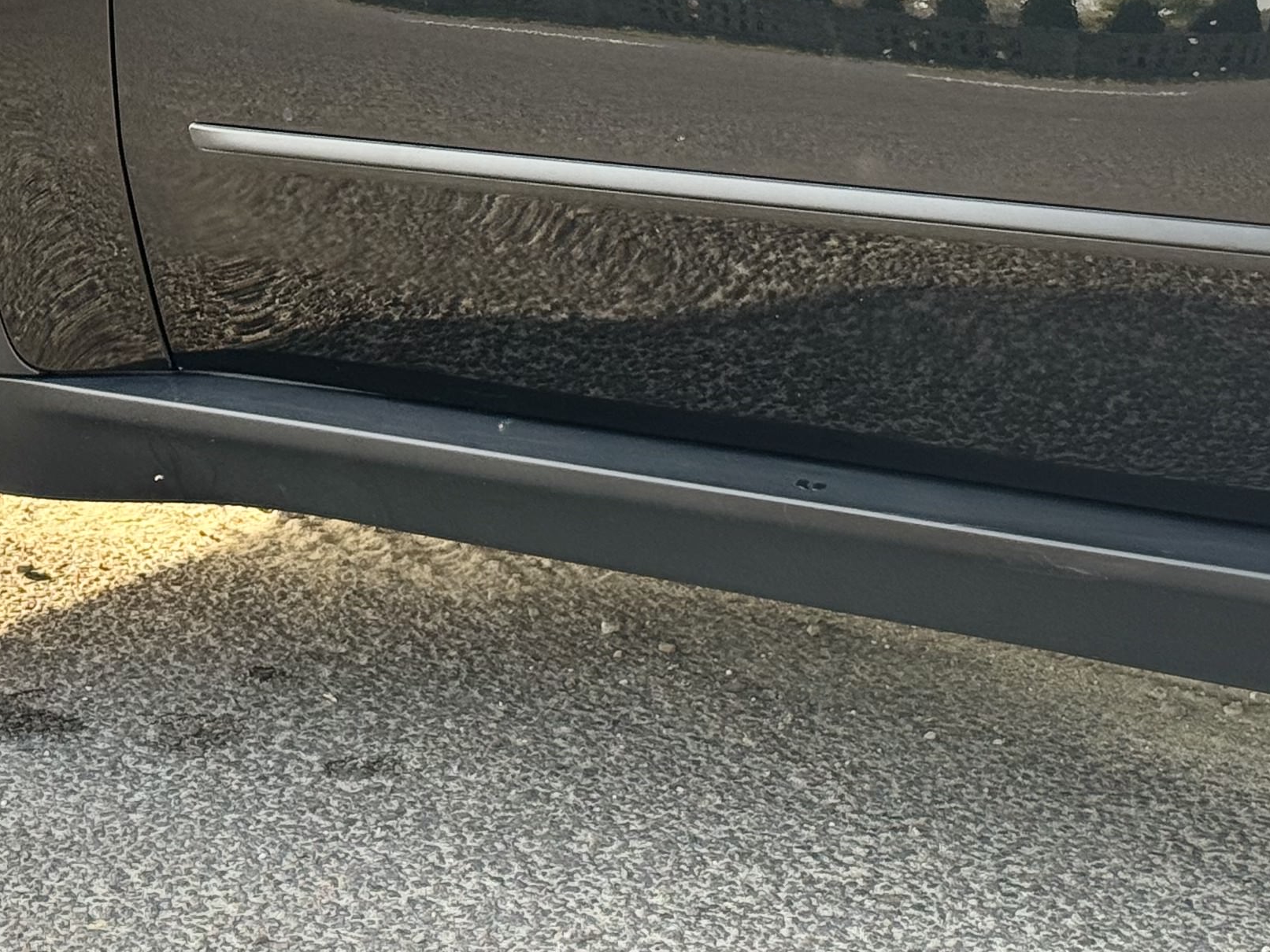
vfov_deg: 12.1
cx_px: 423
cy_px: -137
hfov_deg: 16.4
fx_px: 4403
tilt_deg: -6.5
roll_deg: +0.5
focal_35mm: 120
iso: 64
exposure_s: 1/448
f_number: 1.78
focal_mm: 6.76
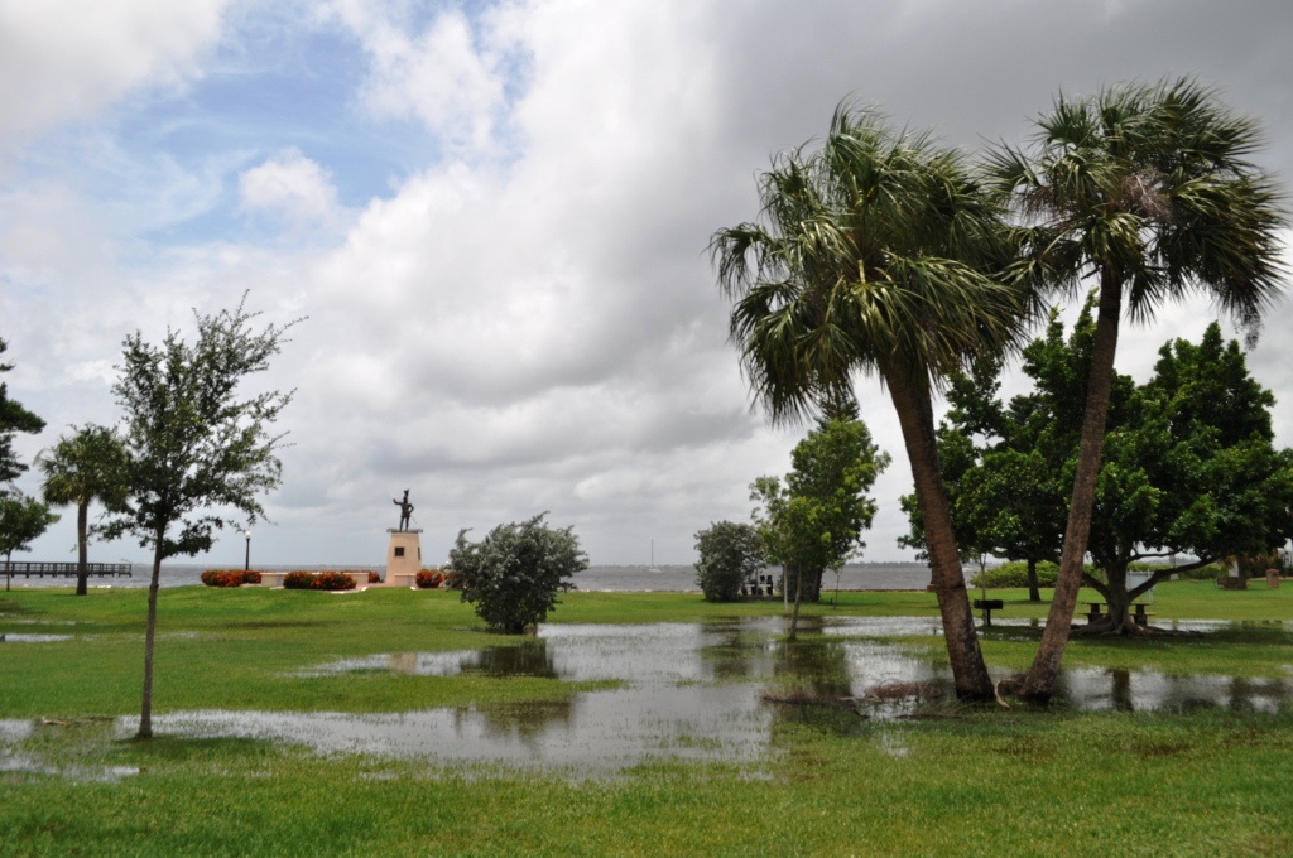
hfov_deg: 67.4
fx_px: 969
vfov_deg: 47.8
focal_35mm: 27
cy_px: 429
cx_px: 646
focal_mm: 18
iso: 200
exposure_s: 1/320
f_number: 9
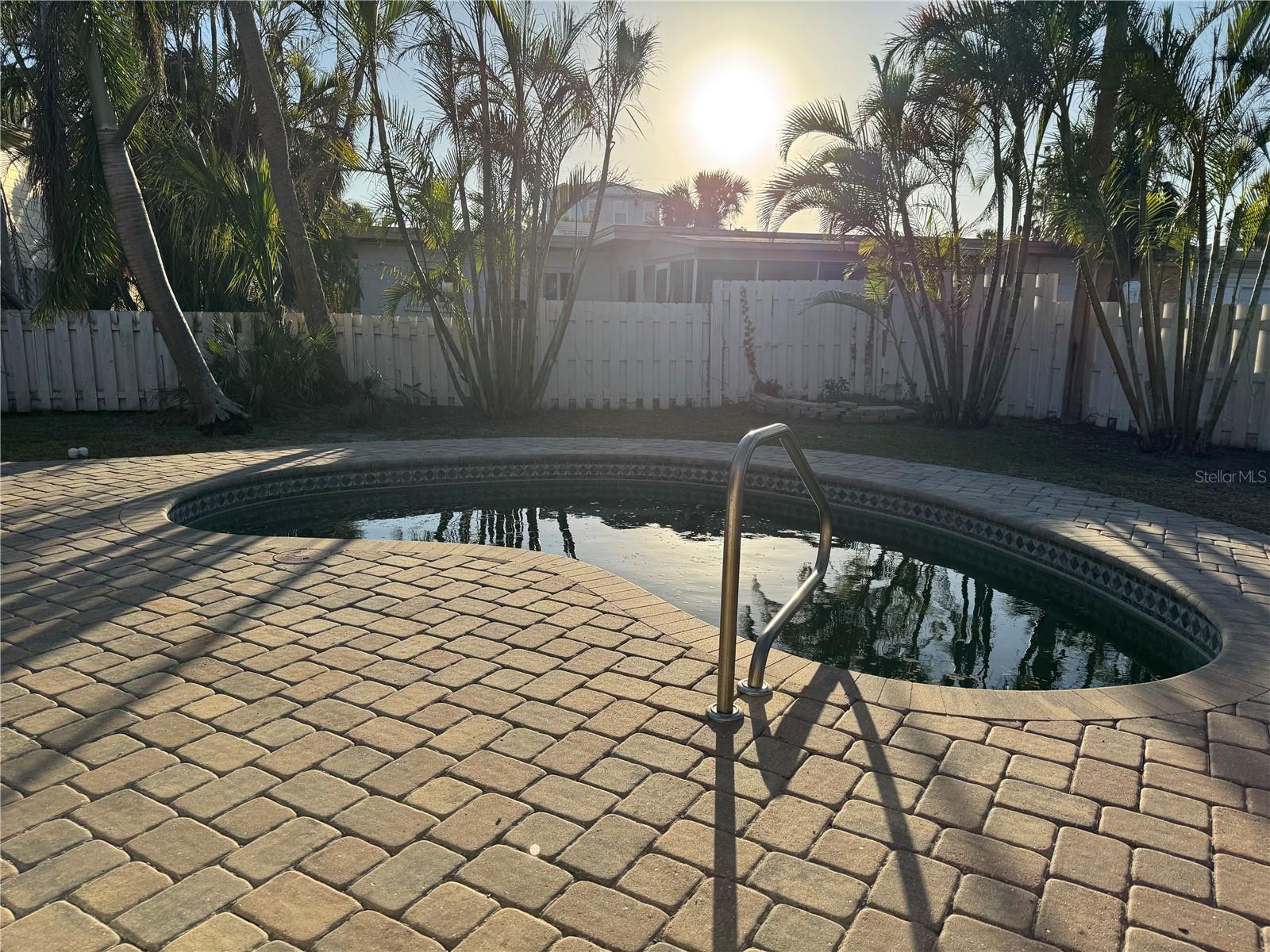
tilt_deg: -11.0
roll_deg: -0.6
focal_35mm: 24
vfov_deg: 56.8
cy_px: 476
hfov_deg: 71.6
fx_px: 881
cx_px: 635
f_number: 1.78
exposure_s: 1/4049
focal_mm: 6.76
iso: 80
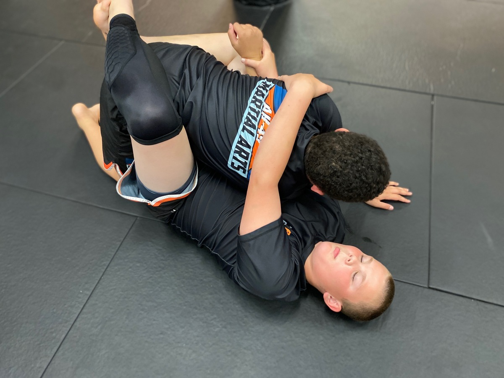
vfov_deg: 53.1
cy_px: 189
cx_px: 252
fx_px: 379
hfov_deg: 67.3
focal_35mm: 26
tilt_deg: -50.4
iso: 250
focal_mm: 4.25
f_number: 1.8
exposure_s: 1/60
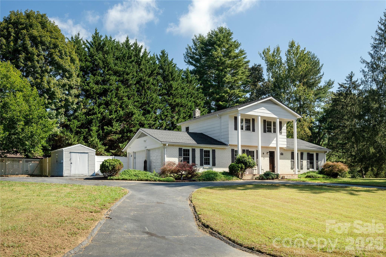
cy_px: 128
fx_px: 322
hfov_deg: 61.9
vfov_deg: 43.6
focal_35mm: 30
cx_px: 193
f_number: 7.1
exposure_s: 1/1250
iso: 320
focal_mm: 30
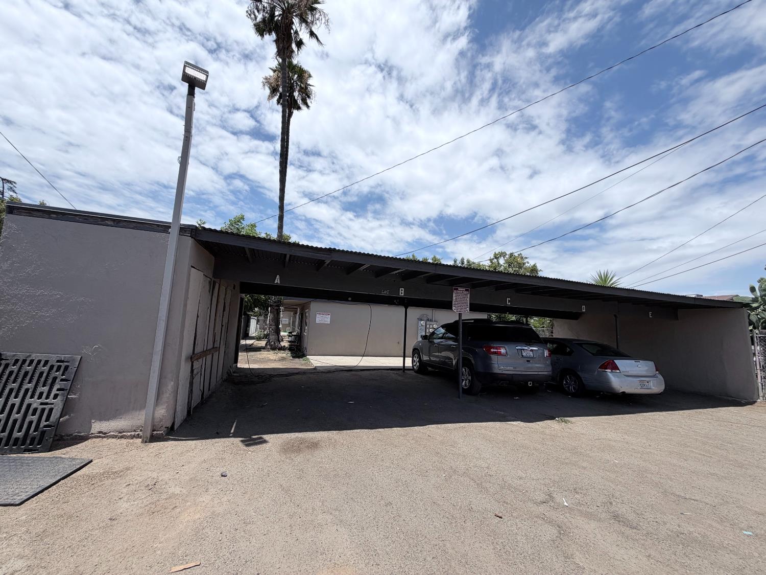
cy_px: 288
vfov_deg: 85.7
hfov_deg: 102.1
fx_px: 310
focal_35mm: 14
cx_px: 383
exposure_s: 1/1399
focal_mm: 2.22
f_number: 2.2
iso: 20
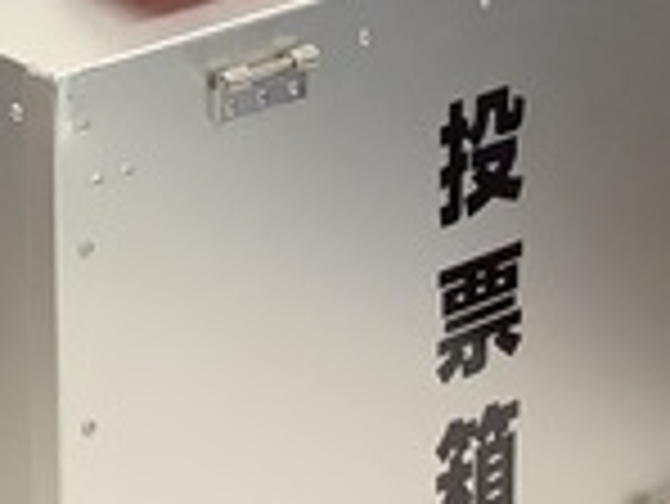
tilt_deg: -10.8
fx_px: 2576
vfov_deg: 10.3
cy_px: -504
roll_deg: +0.5
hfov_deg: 14.4
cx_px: -126
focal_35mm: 133
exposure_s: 1/60
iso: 80
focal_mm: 3.3
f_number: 2.4
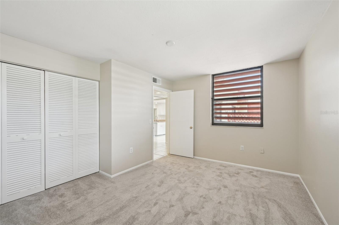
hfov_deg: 104.3
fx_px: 132
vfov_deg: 81.1
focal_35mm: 14
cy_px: 112
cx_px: 170
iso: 400
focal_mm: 14
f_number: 8
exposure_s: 1/15
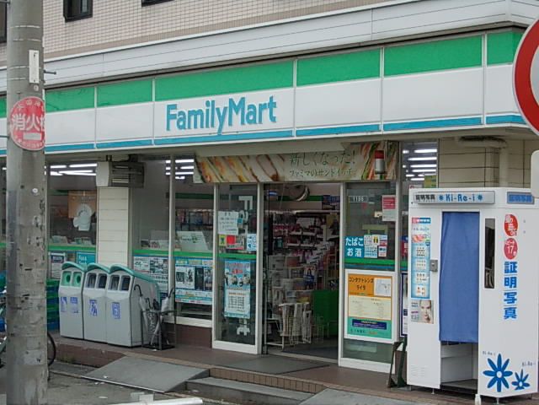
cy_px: 202
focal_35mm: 82
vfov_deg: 18.0
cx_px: 270
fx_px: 1277
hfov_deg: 23.8
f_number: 4.8
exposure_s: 1/400
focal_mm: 11.6
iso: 200
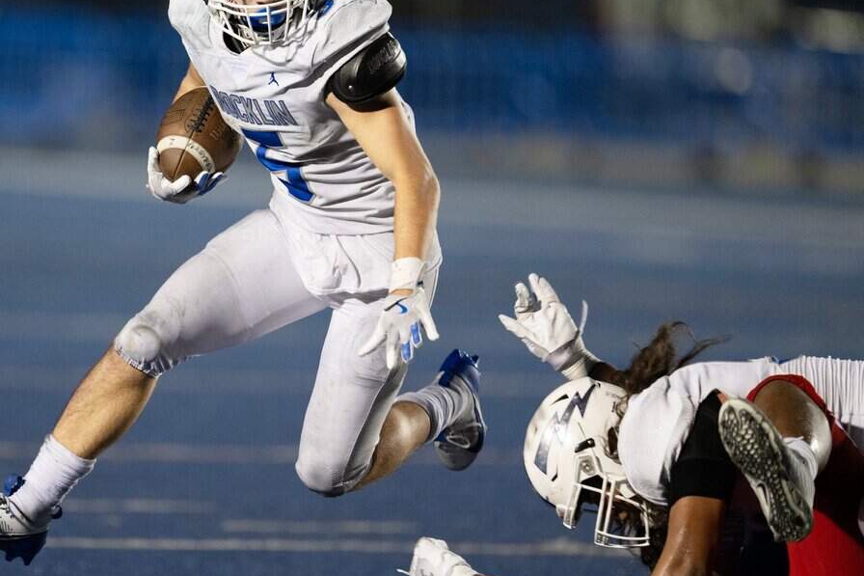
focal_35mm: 536
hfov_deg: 3.8
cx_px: 316
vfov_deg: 2.6
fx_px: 12861
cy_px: 256
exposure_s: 1/800
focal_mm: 400
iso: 2500
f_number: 2.8
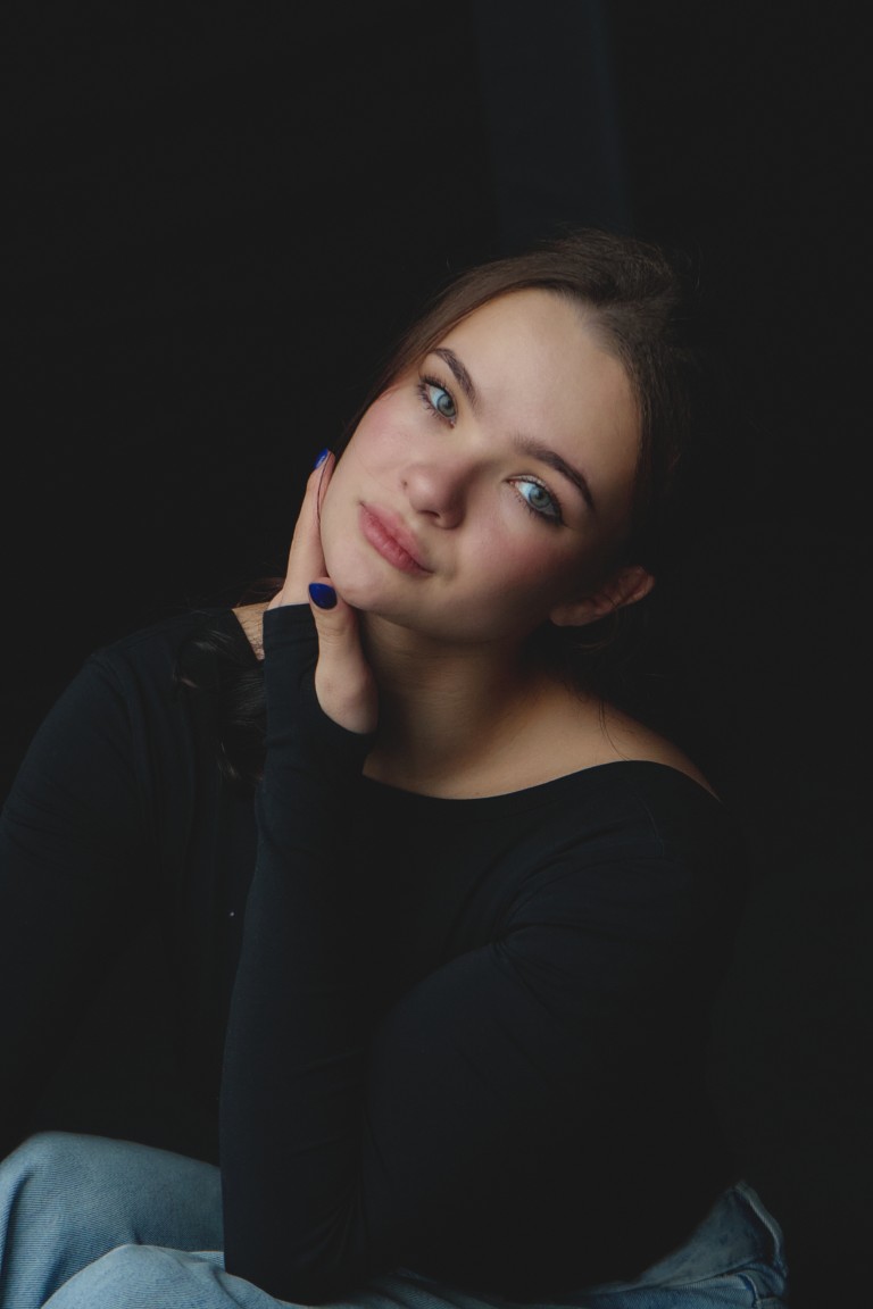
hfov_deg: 13.0
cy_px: 654
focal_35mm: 105
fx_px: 3819
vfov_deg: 19.5
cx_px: 436
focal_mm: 70
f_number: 5.6
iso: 1000
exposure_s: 1/125
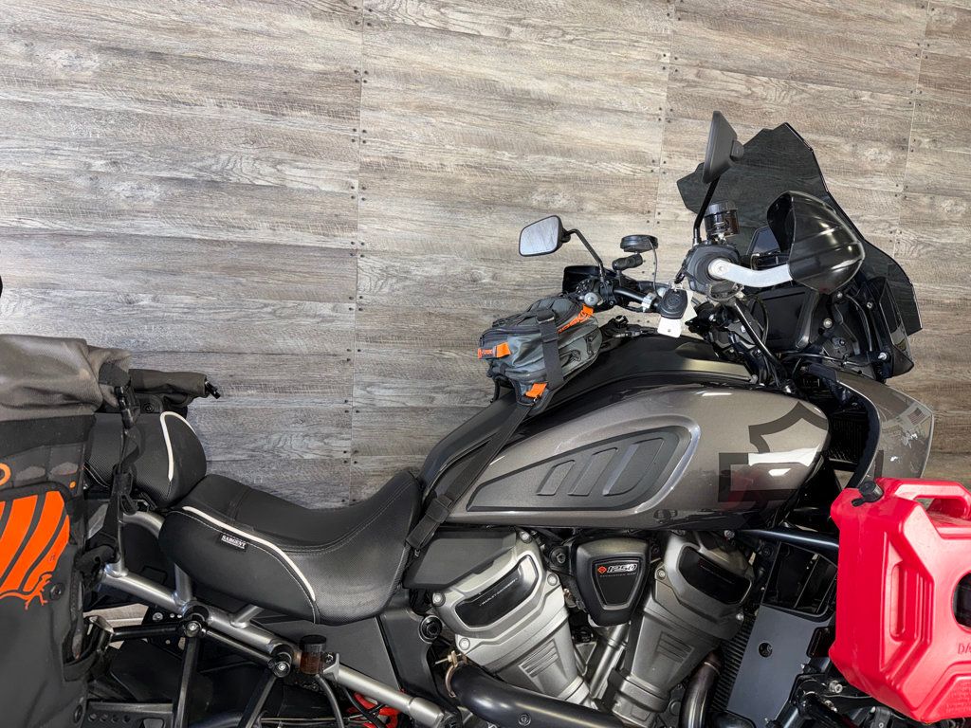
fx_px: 673
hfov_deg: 71.6
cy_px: 364
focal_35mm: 24
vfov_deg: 56.8
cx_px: 486
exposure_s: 1/24
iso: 80
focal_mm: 6.76
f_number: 1.78
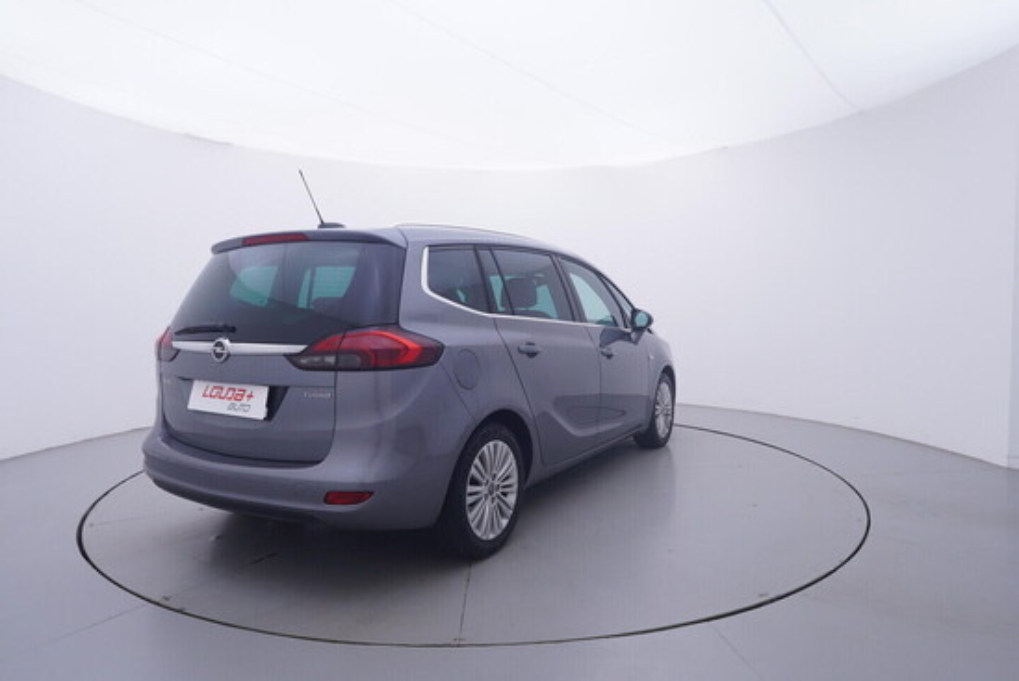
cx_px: 510
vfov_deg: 56.2
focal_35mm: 22
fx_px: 637
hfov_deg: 77.3
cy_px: 340
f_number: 5
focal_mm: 15
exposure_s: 1/80
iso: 200
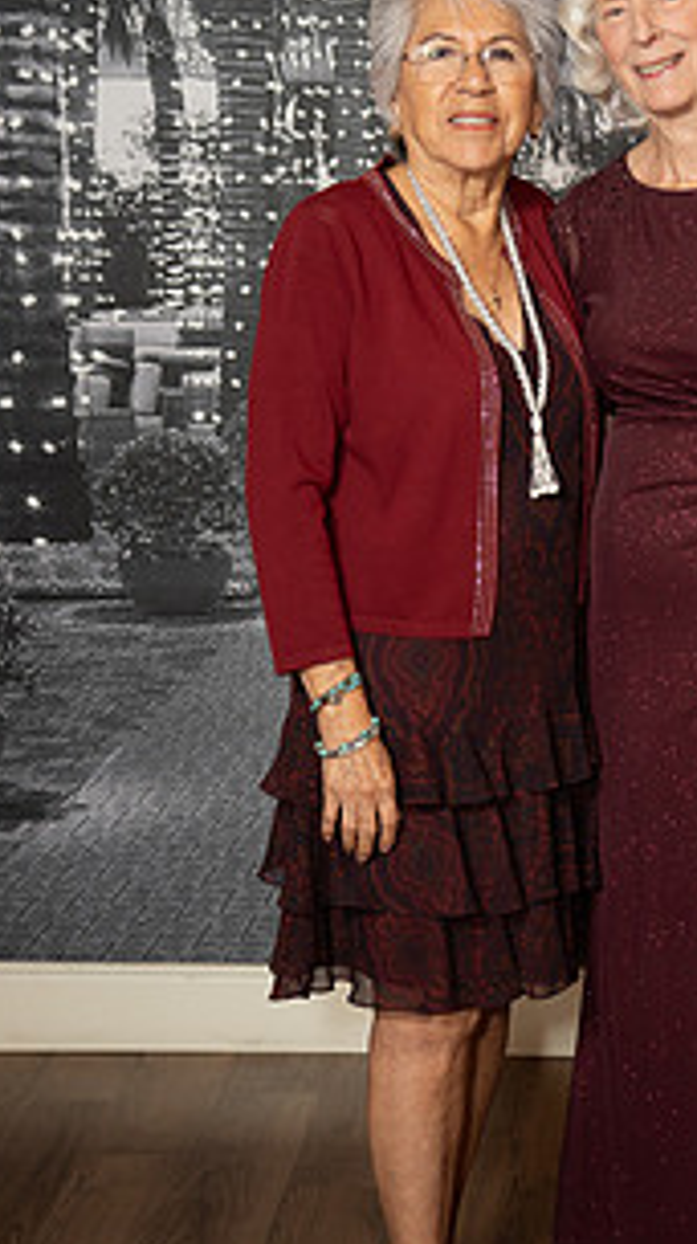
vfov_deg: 27.9
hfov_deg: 15.7
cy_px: 620
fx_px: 2503
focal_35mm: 76
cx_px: 583
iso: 1000
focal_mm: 49.1
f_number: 2.8
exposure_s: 1/200
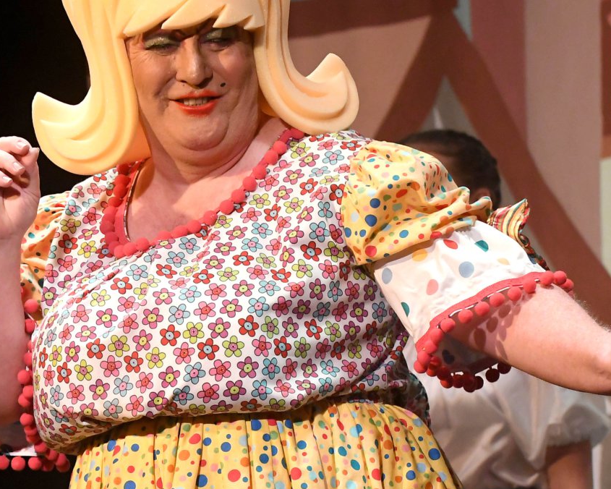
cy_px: 319
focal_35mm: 324
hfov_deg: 6.0
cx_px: 153
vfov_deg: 4.8
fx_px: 5861
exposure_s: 1/320
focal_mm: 95
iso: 2000
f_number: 4
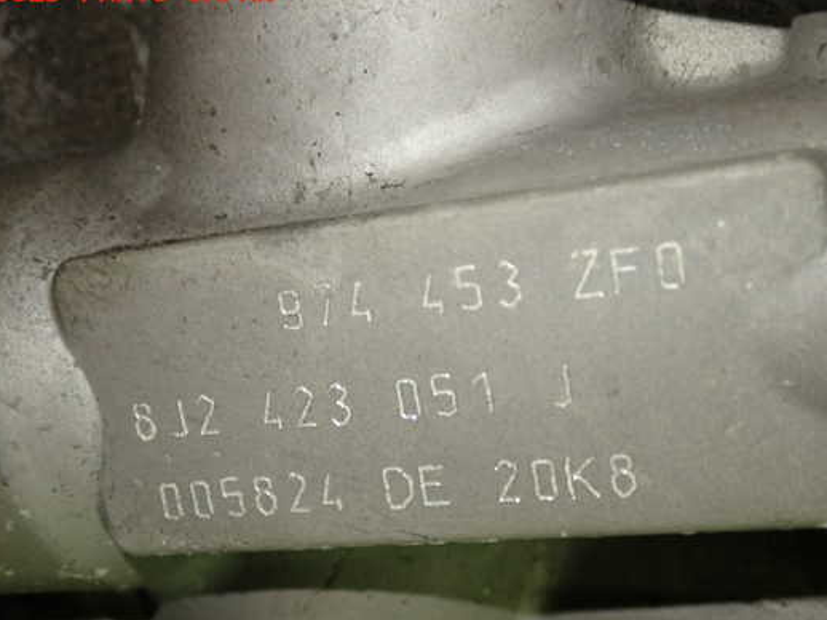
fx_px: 1218
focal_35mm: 51
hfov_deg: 37.5
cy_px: 331
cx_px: 463
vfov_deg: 28.5
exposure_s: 1/40
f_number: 2.9
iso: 250
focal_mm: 7.84
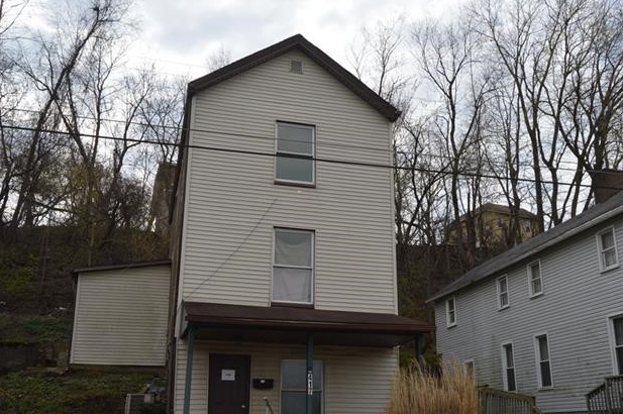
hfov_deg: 54.5
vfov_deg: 37.6
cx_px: 314
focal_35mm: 35
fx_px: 605
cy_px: 246
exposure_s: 1/250
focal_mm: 18
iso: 100
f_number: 8
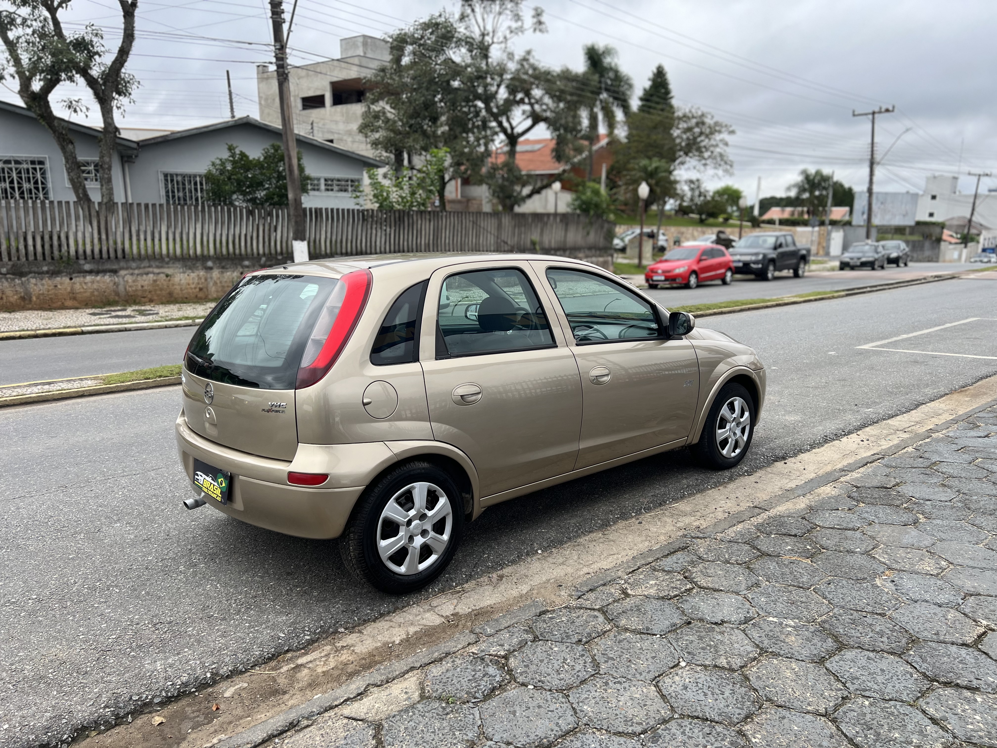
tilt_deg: -12.2
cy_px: 374
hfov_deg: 67.3
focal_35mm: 26
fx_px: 749
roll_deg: -2.6
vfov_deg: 53.1
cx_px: 498
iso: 50
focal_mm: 5.7
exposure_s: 1/1266
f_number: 1.5
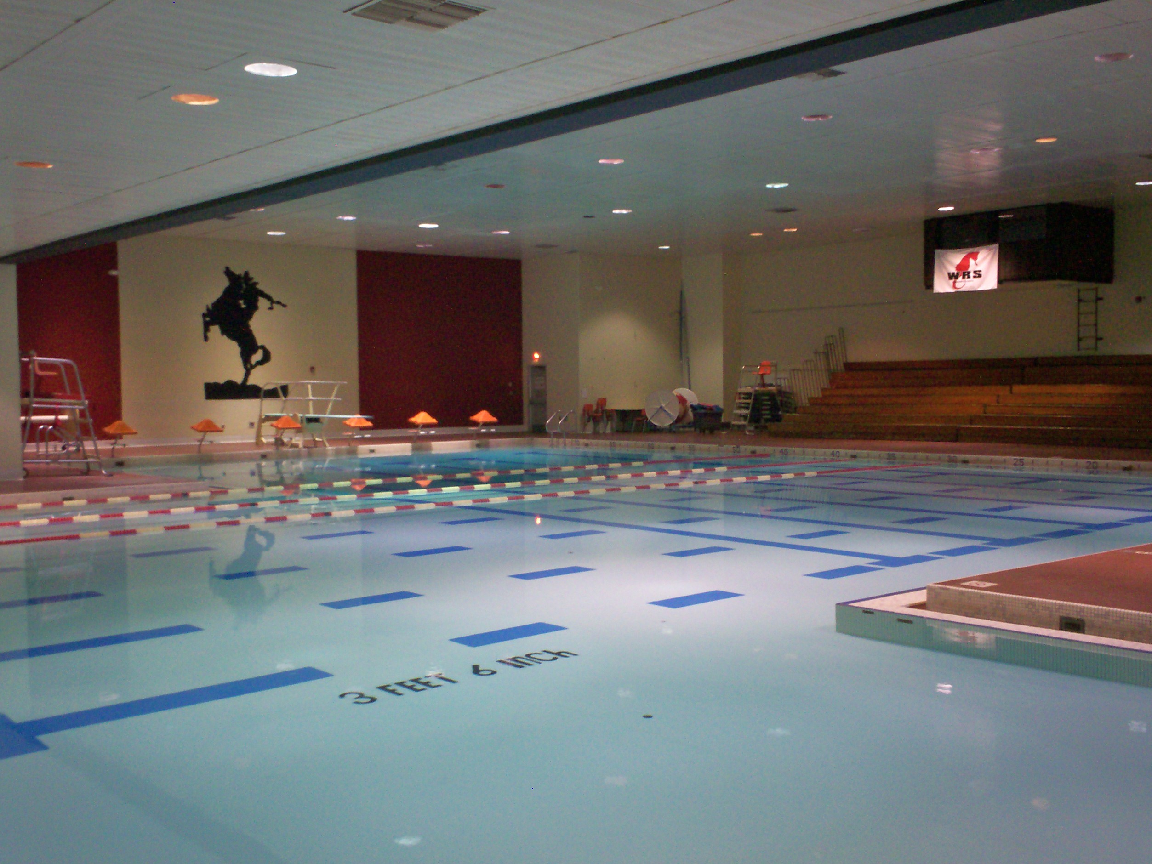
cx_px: 577
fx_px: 1231
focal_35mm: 37
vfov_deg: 38.7
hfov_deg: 50.1
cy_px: 437
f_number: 4.5
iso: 200
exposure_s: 1/8.53
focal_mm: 6
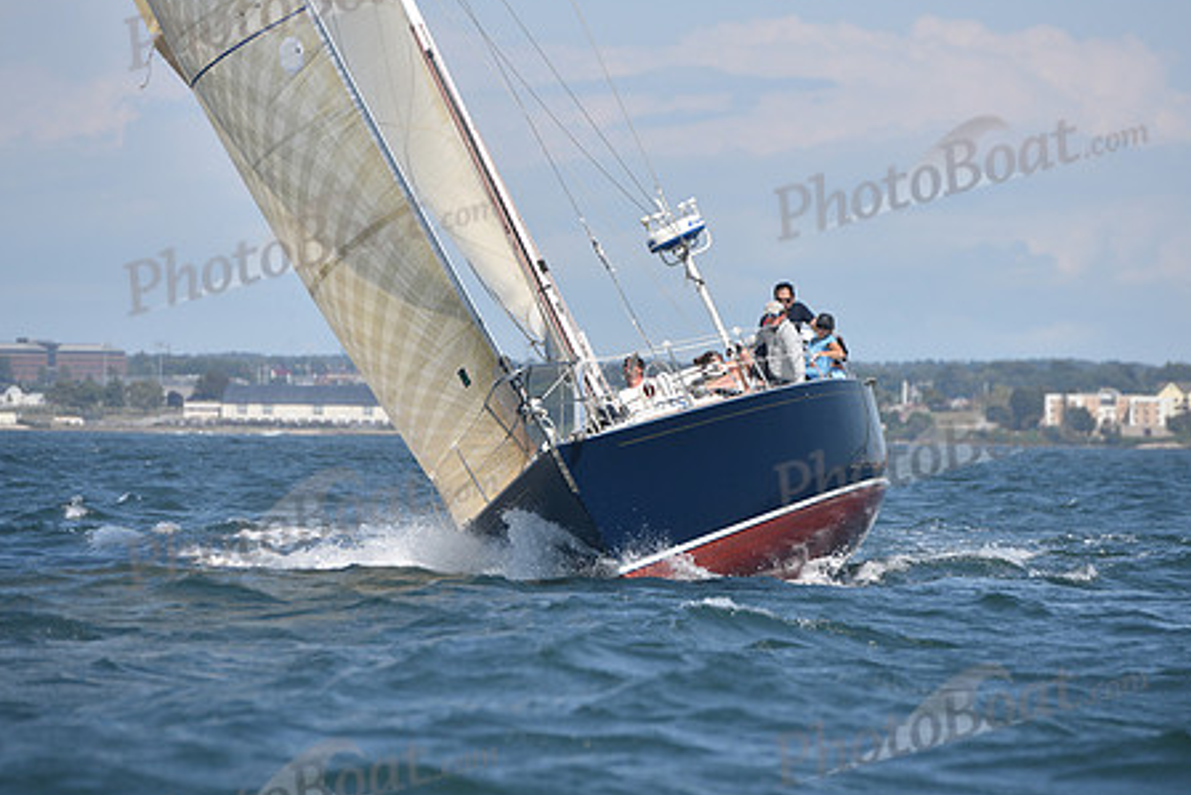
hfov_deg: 7.9
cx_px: 638
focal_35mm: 259
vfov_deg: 5.3
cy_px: 347
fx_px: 8571
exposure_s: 1/1250
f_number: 4.5
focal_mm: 200
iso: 250
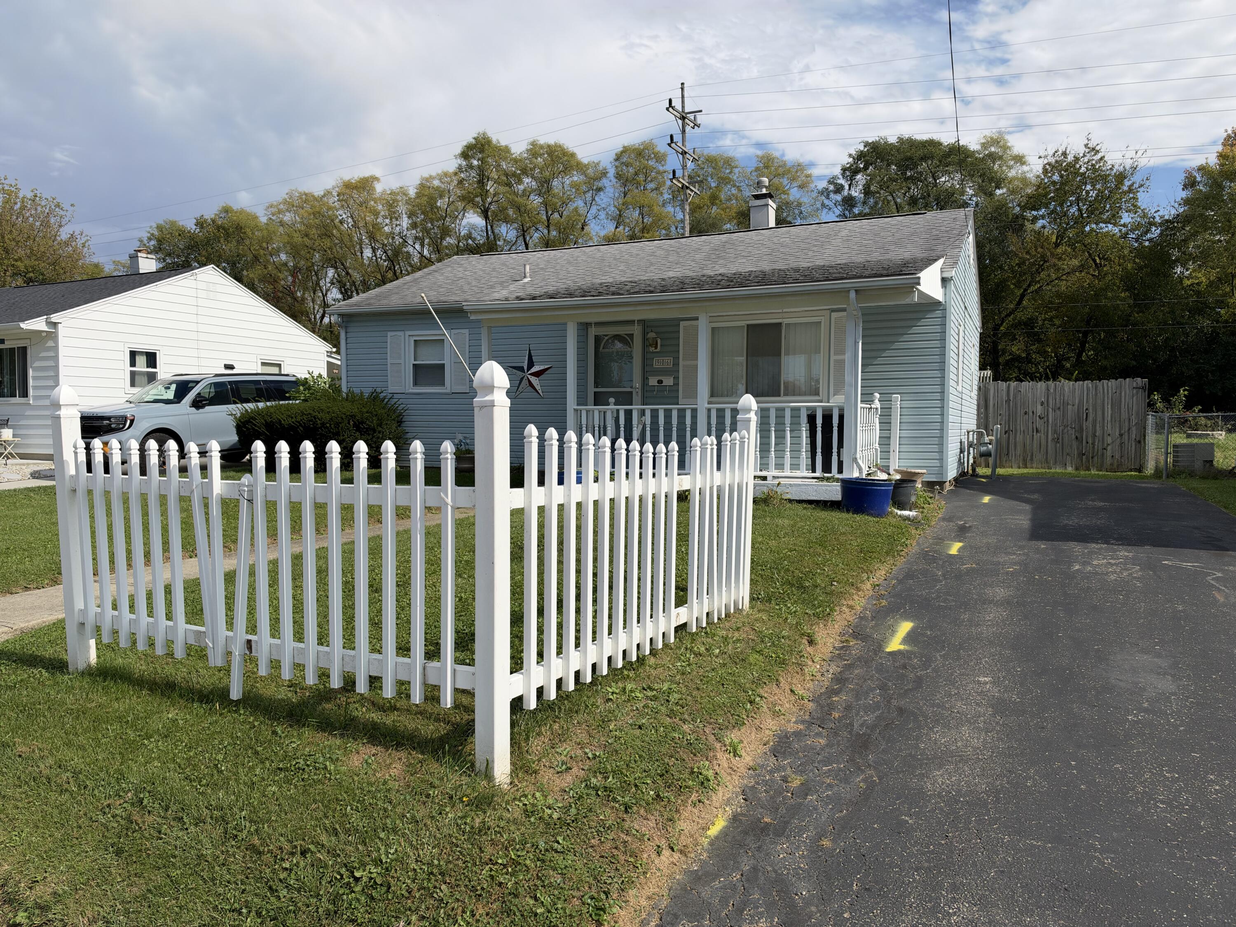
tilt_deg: -2.4
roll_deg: -0.1
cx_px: 618
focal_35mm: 24
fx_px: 857
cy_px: 464
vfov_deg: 56.8
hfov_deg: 71.6
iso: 64
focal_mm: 6.93
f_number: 1.8
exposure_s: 1/5208
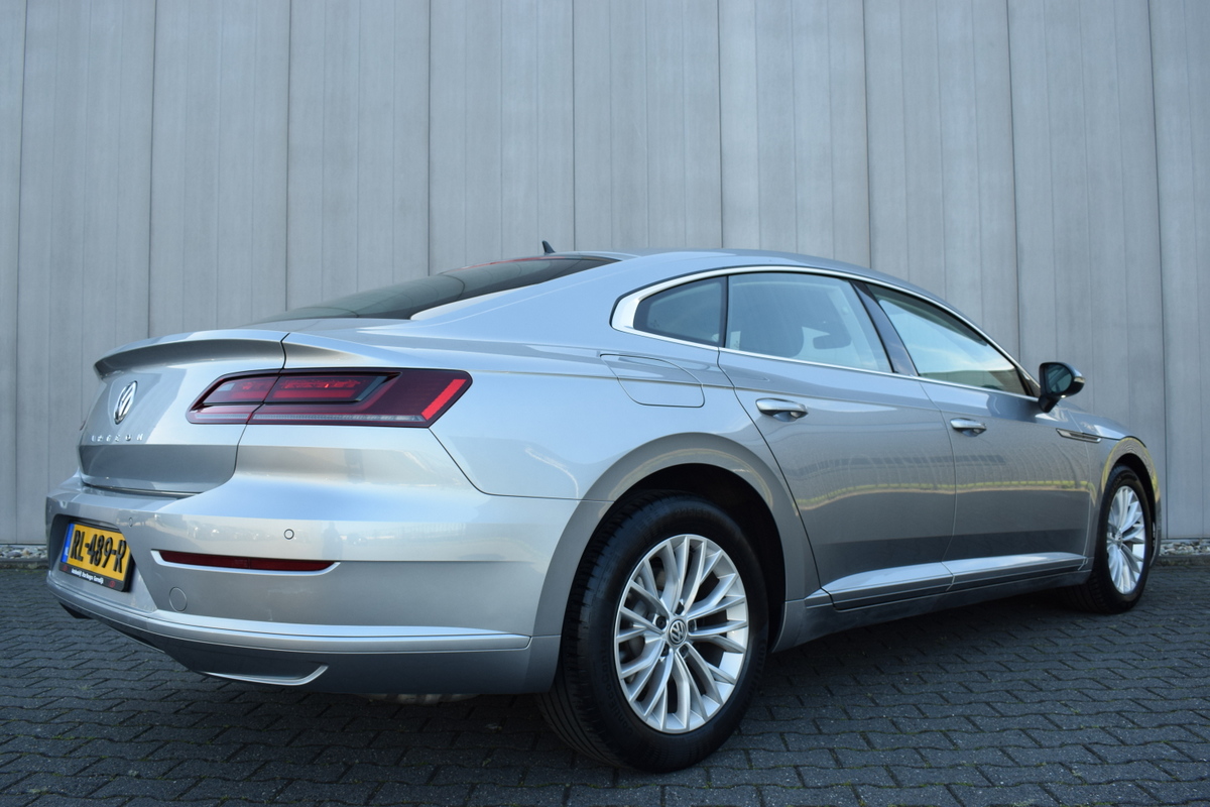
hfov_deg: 61.9
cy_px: 404
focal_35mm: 30
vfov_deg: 43.6
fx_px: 1008
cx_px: 605
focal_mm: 20
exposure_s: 1/200
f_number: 7.1
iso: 400
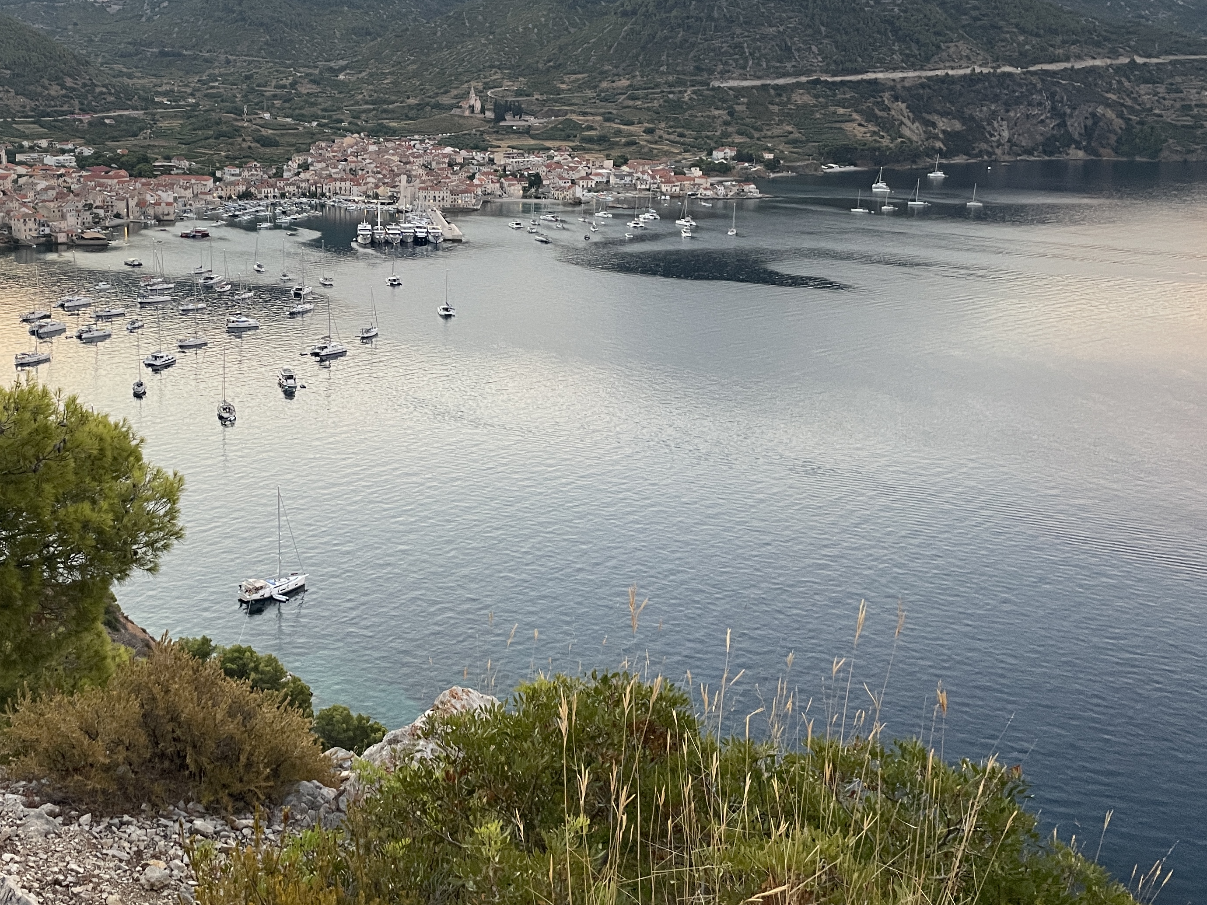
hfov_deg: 47.8
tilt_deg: -9.4
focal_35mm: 38
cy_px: 341
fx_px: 1325
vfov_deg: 37.5
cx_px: 357
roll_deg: -0.2
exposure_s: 1/86
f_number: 1.6
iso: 125
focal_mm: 4.2
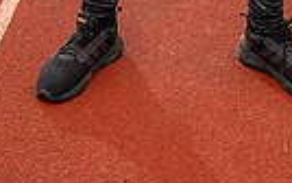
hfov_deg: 17.9
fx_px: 924
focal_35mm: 116
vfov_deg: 9.7
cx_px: 209
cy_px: -292
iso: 250
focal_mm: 34
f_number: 5.6
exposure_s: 1/200
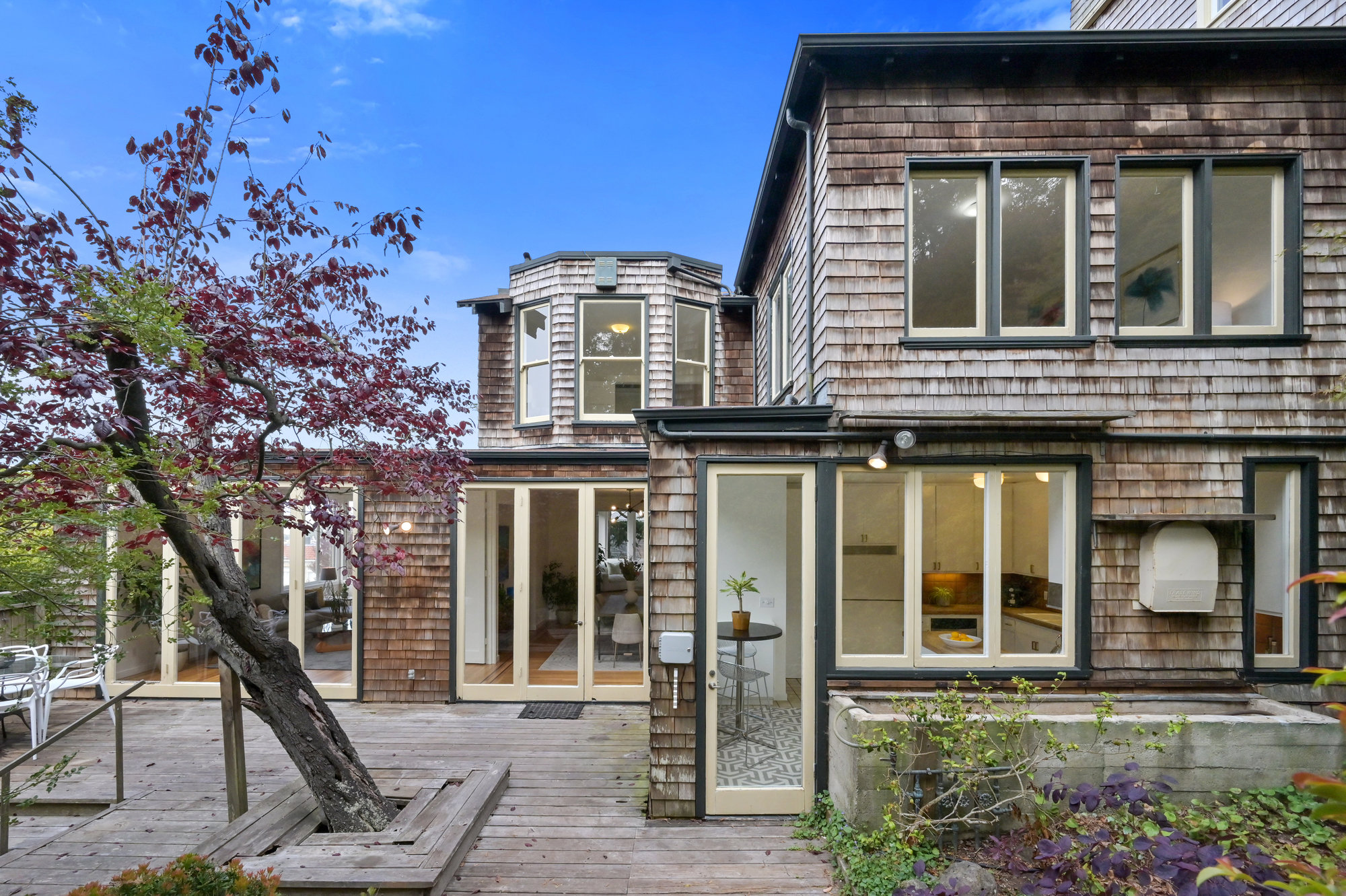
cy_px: 448
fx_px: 523
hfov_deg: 104.3
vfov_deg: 81.1
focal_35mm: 14
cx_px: 673
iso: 800
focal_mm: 14
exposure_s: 1/320
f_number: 11
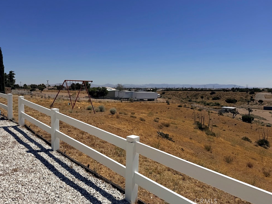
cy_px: 99
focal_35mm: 25
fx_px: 196
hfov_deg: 69.4
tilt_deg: -3.6
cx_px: 134
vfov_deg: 54.9
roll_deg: -0.4
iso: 80
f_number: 1.78
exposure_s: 1/32258
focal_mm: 6.76
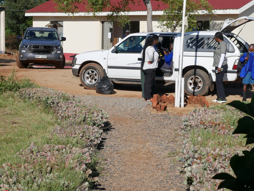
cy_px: 83
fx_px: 558
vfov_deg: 19.4
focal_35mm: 76
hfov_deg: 25.6
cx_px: 159
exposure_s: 1/800
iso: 200
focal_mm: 22
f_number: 7.1
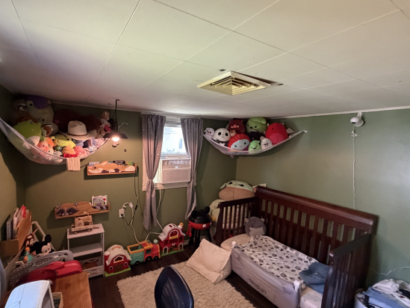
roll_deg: -2.9
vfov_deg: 74.7
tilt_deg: -4.4
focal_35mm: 17
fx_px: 201
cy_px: 161
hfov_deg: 90.4
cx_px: 174
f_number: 2.2
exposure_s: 1/60
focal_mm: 2.22
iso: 640
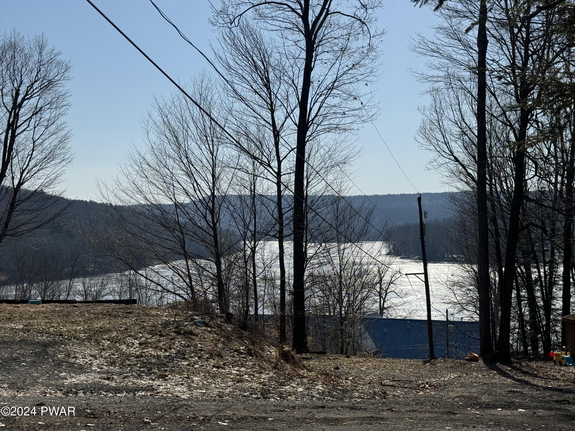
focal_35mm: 48
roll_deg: +0.7
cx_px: 288
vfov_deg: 30.3
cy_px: 216
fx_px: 797
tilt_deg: +0.8
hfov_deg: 39.7
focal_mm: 6.86
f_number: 1.78
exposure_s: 1/12500
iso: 80
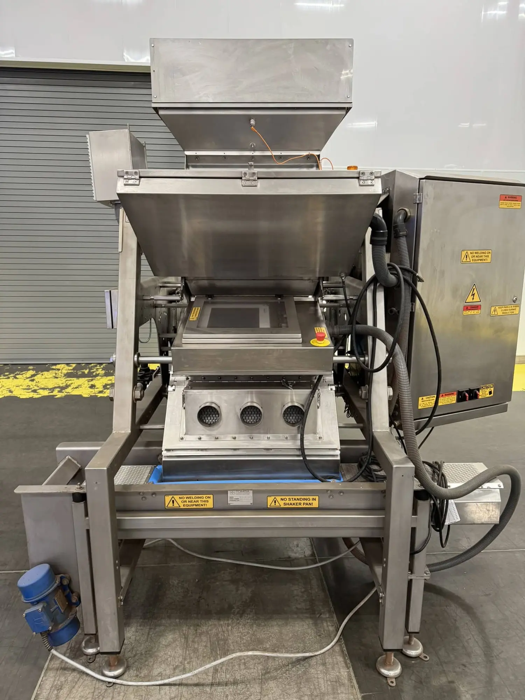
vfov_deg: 71.6
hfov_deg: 56.8
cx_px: 262
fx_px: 485
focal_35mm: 24
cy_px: 350
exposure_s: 1/60
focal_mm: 6.8
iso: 200
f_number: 1.8
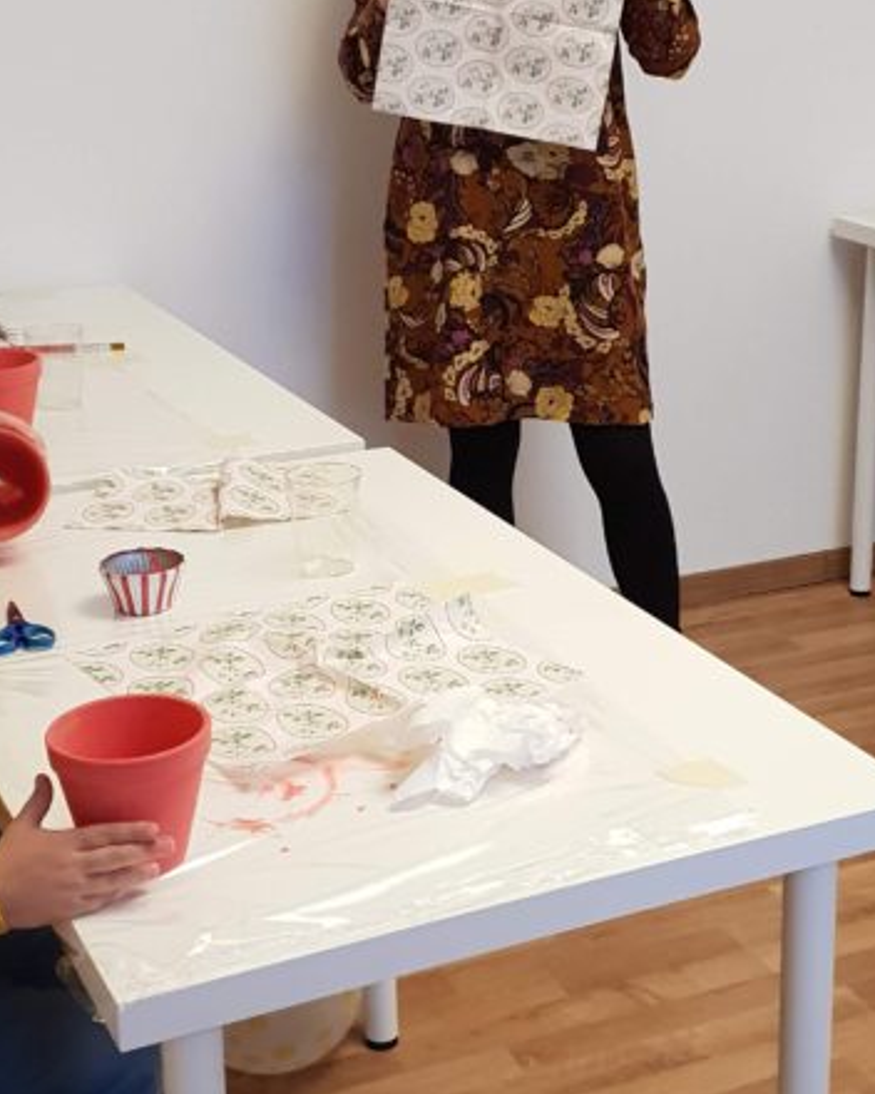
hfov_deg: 25.8
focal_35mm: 59
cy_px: 502
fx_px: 1910
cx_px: 450
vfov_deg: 31.9
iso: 320
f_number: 1.5
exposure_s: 1/50
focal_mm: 4.3
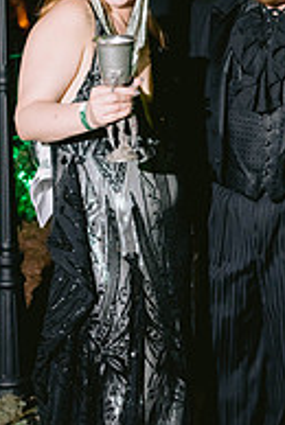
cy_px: 149
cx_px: 208
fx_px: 958
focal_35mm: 81
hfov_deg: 16.8
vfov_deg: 24.9
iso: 1250
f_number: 3.2
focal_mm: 35
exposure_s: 1/160
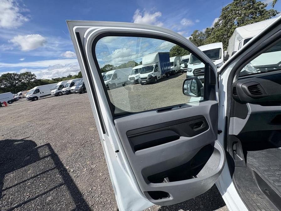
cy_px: 106
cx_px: 140
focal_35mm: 14
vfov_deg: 85.7
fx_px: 114
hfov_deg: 102.1
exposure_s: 1/1567
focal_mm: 2.22
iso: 64
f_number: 2.2
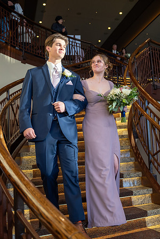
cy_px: 120
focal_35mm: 41
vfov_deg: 47.7
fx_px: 271
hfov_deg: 32.4
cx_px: 115
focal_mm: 26.9
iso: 640
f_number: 2.8
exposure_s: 1/250
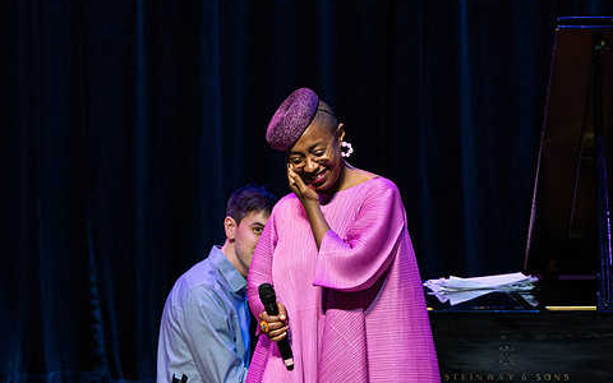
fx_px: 10441
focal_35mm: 625
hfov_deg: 3.4
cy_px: 322
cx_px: 198
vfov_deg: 2.1
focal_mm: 318
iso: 4000
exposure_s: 1/320
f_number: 8
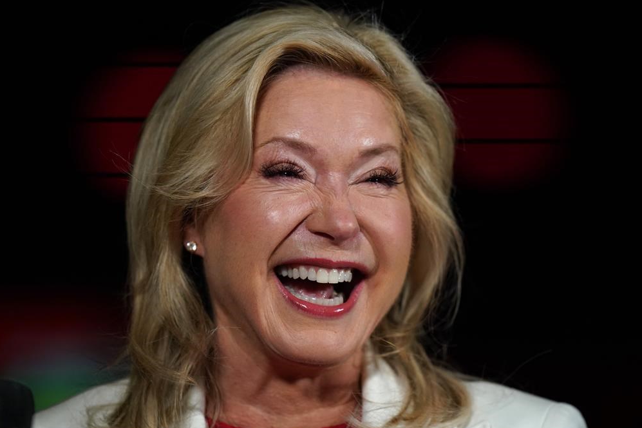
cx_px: 323
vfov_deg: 3.3
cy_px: 214
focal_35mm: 411
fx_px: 7327
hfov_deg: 5.0
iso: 3200
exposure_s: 1/1250
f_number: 2.8
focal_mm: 400
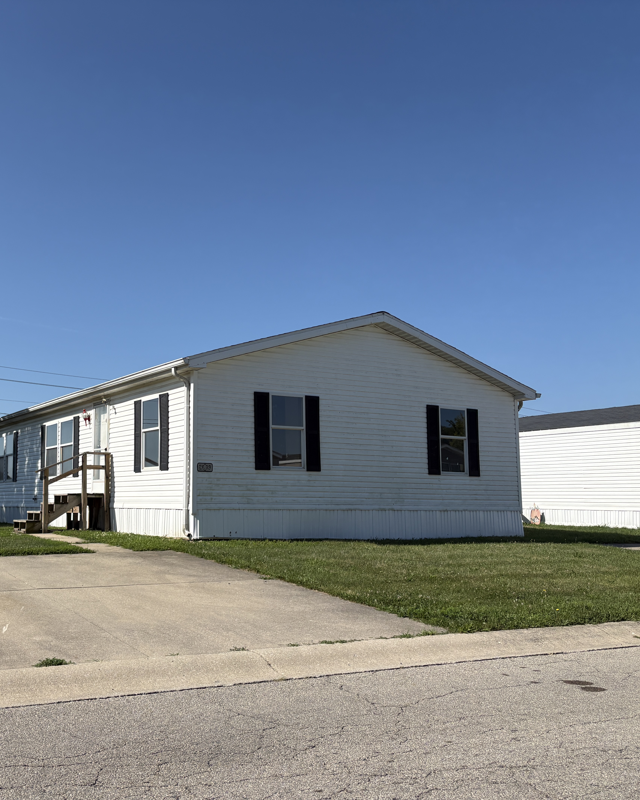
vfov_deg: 52.8
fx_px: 805
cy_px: 400
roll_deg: -1.7
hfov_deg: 42.3
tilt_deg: +5.6
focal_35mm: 34
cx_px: 176
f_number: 1.6
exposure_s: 1/4065
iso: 50
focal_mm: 5.96
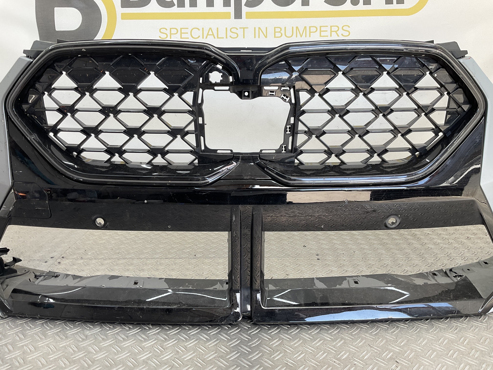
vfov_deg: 48.2
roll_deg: -0.9
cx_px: 246
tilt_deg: -13.9
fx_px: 413
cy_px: 185
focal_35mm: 29
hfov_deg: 61.7
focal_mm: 3
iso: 20
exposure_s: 1/100
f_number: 1.8
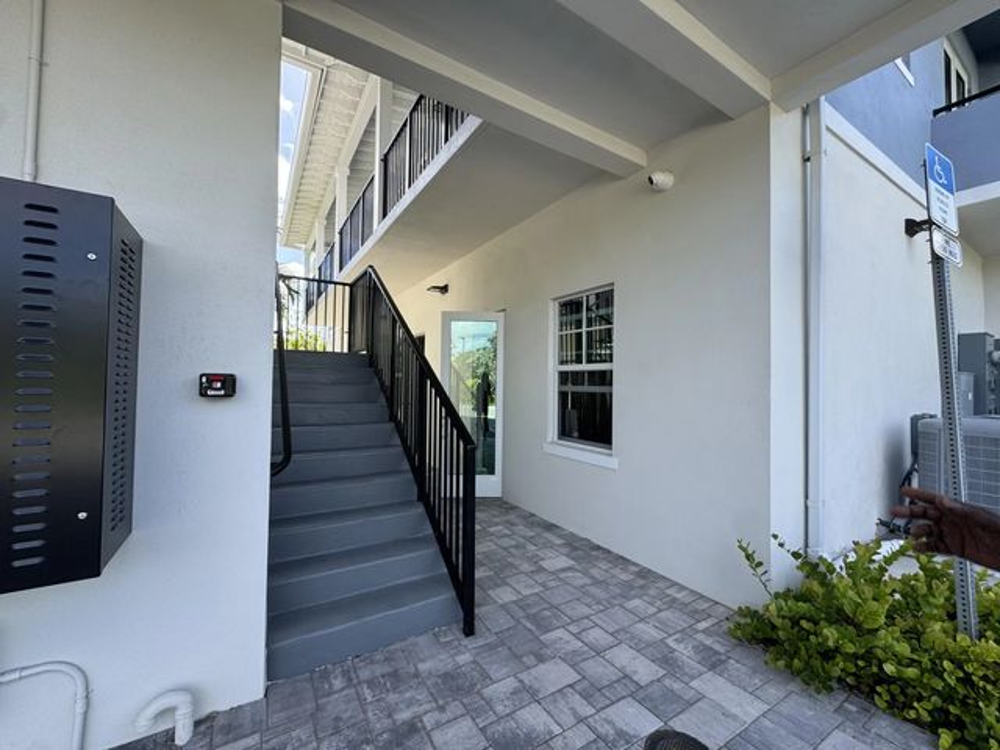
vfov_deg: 85.7
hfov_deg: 102.1
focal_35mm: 14
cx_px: 500
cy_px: 375
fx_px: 404
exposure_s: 1/304
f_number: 2.2
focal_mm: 2.22
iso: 40
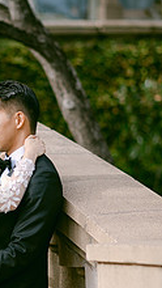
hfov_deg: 6.7
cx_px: 22
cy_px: 165
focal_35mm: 182
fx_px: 1388
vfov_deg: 11.8
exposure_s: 1/3200
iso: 100
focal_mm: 85
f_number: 2
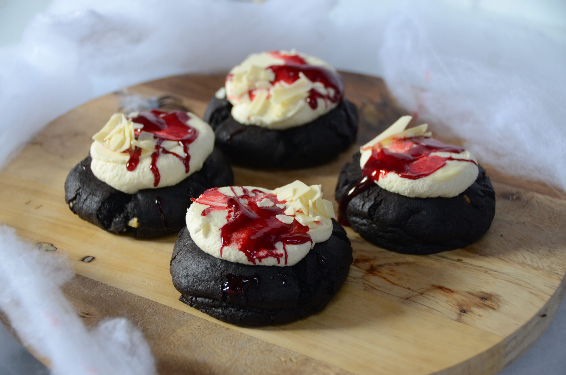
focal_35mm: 78
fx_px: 1224
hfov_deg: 26.0
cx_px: 283
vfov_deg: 17.4
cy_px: 188
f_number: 5
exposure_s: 1/80
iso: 500
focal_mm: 52
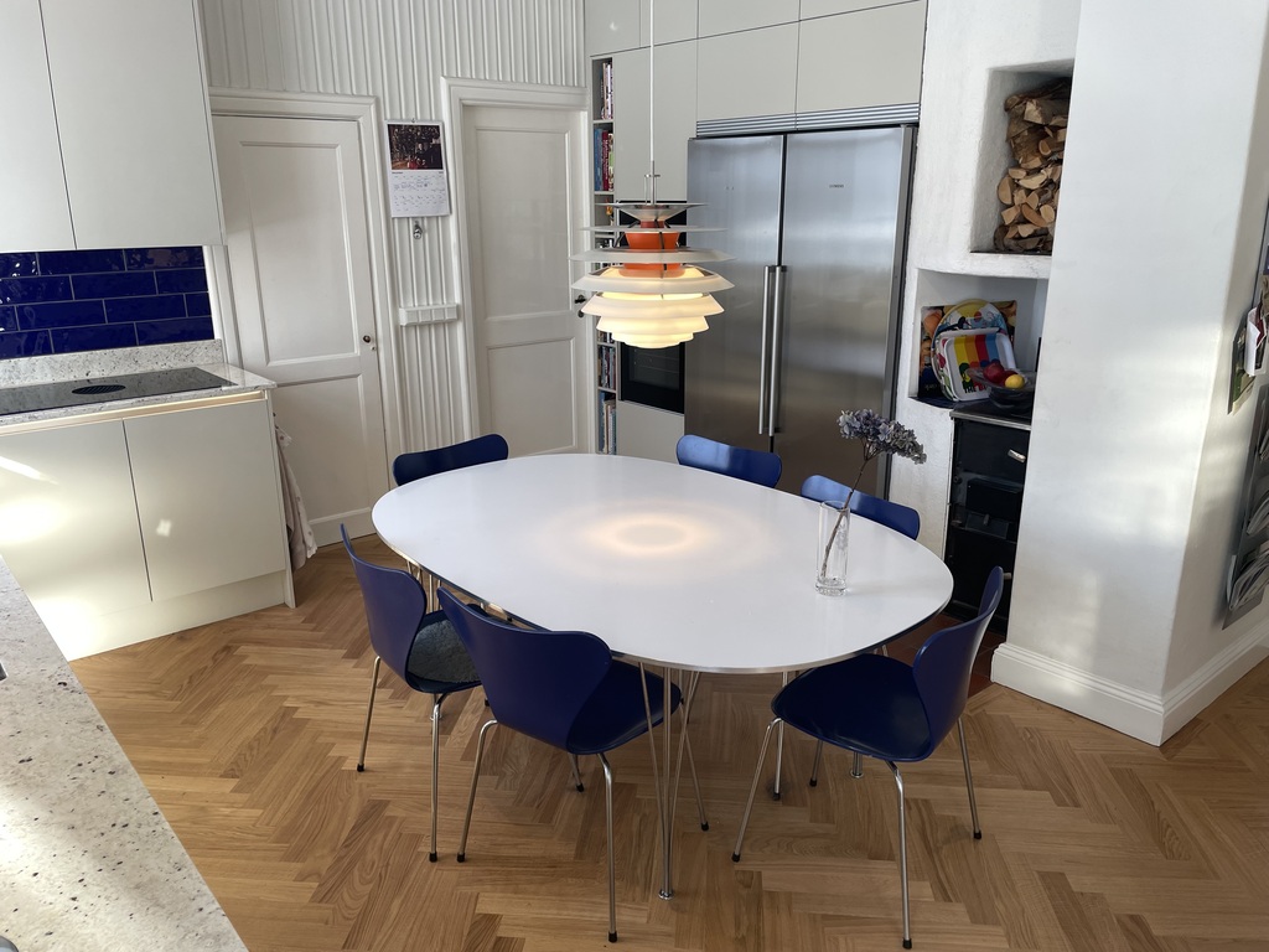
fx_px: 953
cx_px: 634
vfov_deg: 53.1
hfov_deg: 67.3
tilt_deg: -16.9
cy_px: 476
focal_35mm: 26
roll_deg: +0.8
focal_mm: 4.2
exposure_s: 1/100
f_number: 1.6
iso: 40
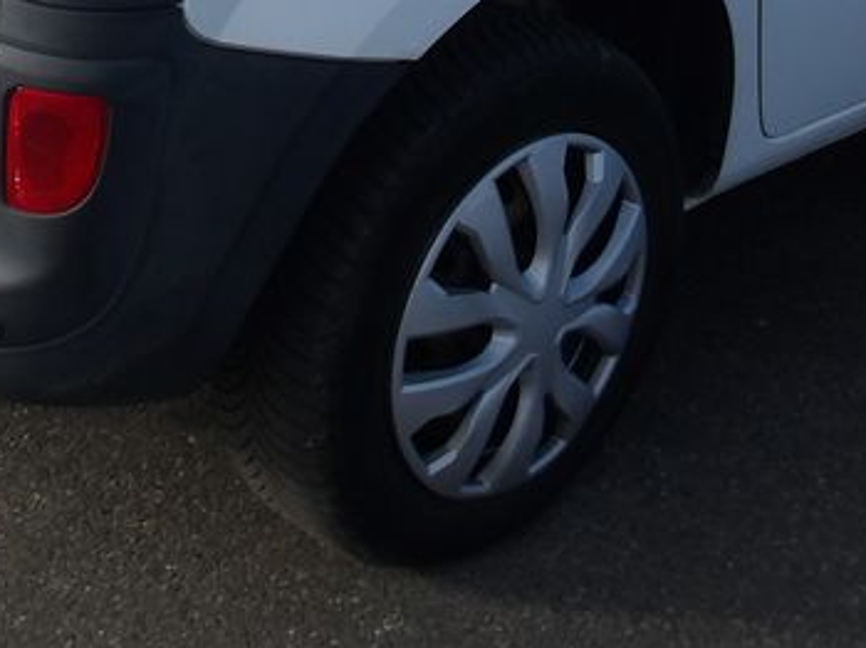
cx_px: 443
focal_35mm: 79
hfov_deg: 24.7
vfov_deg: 17.0
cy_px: -299
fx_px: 1975
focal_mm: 4.9
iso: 100
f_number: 3
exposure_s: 1/978
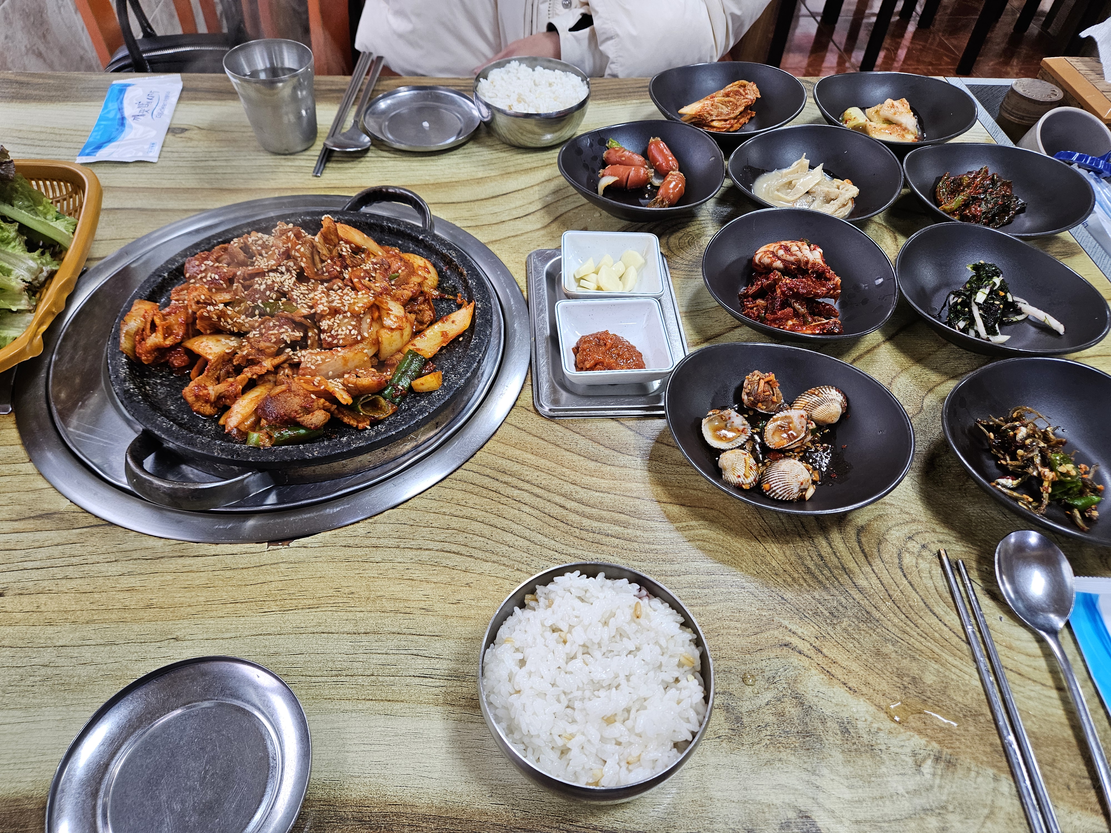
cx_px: 556
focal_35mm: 23
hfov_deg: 73.9
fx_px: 738
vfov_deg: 58.9
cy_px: 416
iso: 160
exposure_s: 1/120
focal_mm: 5.4
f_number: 1.8
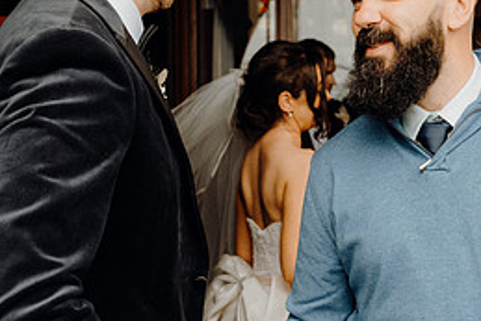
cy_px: 153
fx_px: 869
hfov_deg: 30.2
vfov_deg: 20.9
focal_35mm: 65
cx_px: 383
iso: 200
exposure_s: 1/200
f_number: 3.5
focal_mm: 29
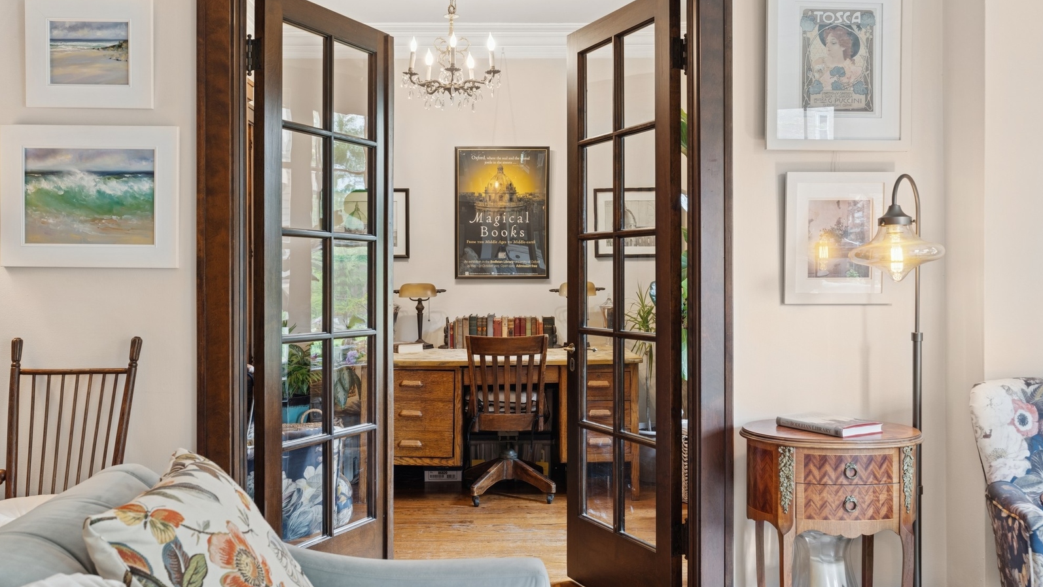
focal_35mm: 33
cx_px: 520
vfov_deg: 35.6
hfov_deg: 59.5
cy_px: 277
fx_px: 913
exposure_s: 1/4
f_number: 8
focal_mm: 31
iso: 320
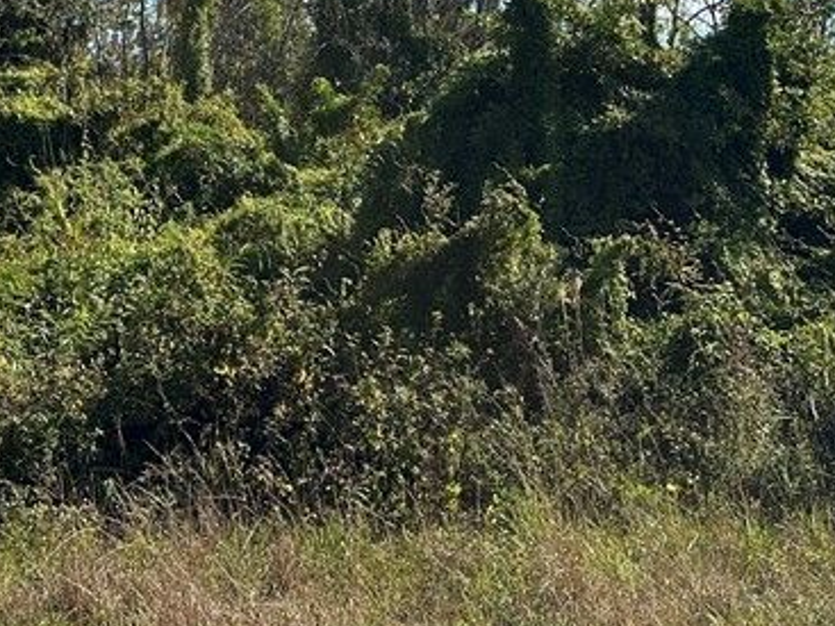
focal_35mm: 67
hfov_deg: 28.9
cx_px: 339
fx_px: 1616
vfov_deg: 21.0
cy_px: -34
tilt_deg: +7.9
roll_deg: -0.7
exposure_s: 1/5263
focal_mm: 6.86
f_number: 1.78
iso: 80
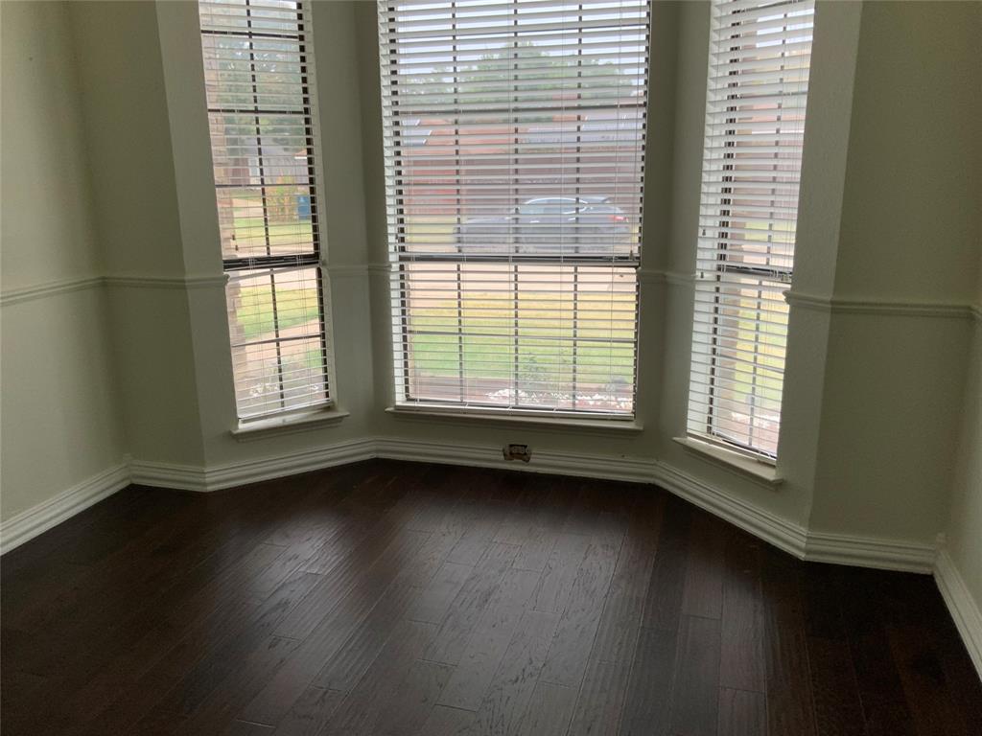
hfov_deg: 61.7
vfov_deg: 48.2
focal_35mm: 29
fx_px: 823
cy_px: 368
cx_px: 491
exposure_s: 1/60
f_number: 1.8
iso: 50
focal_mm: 3
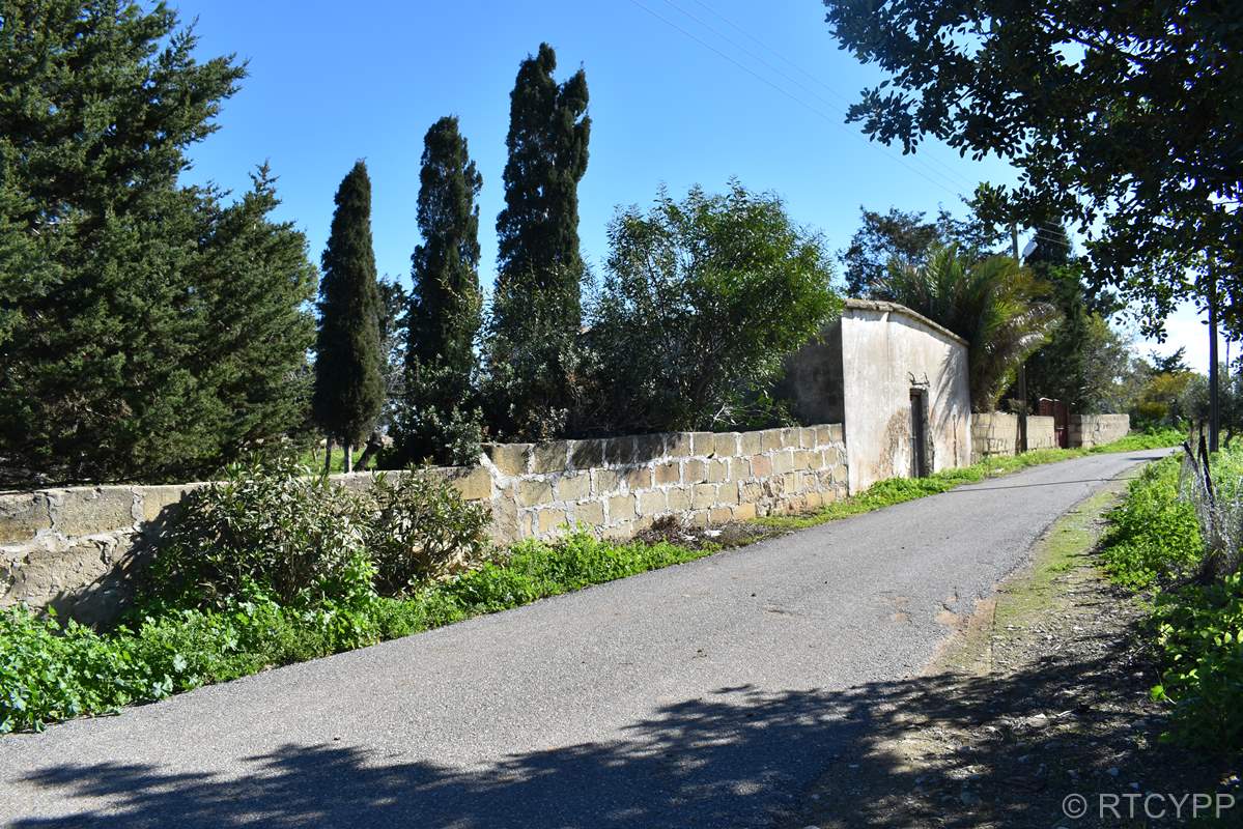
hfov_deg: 67.4
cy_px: 414
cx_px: 622
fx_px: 932
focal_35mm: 27
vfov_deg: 48.0
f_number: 8
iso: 140
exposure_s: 1/250
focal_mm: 18
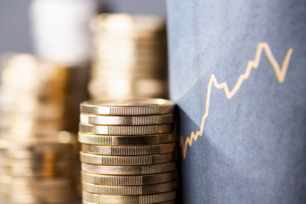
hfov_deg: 22.6
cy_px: 102
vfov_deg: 15.2
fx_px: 765
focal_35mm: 90
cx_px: 153
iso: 64
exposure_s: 1/125
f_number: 11
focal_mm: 90
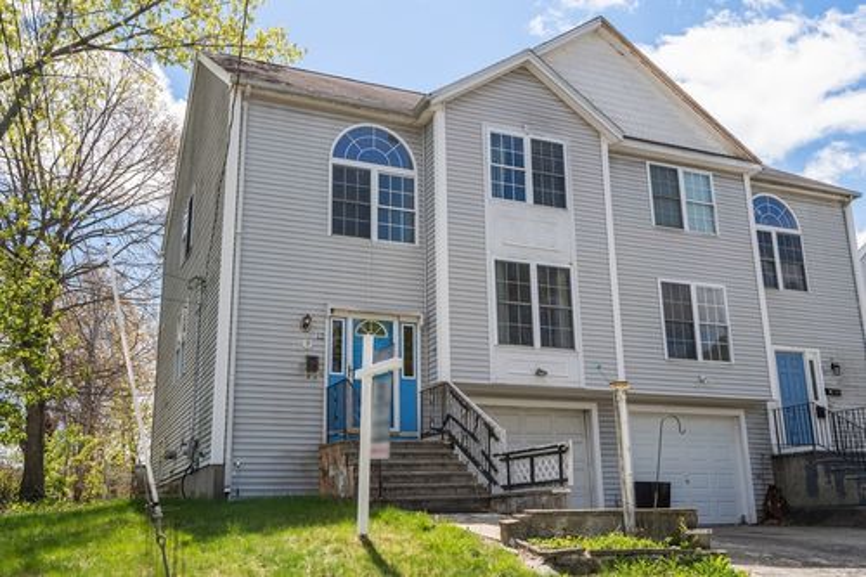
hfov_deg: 57.2
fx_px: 794
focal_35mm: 33
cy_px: 288
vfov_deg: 39.9
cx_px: 433
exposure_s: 1/640
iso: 320
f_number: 7.1
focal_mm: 33
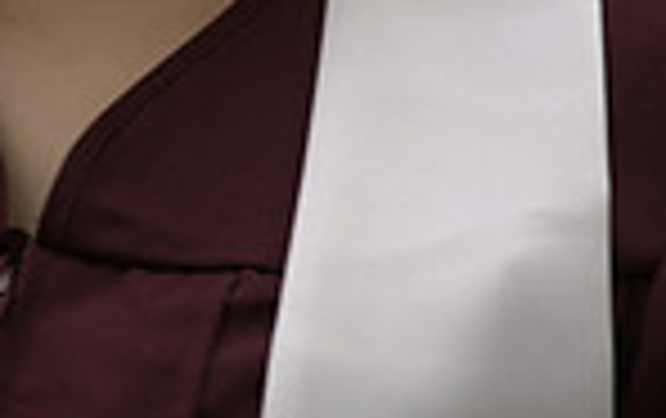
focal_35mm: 799
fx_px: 14524
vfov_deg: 1.6
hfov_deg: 2.6
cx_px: -58
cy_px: -438
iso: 200
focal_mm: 200
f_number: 2.8
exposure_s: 1/250
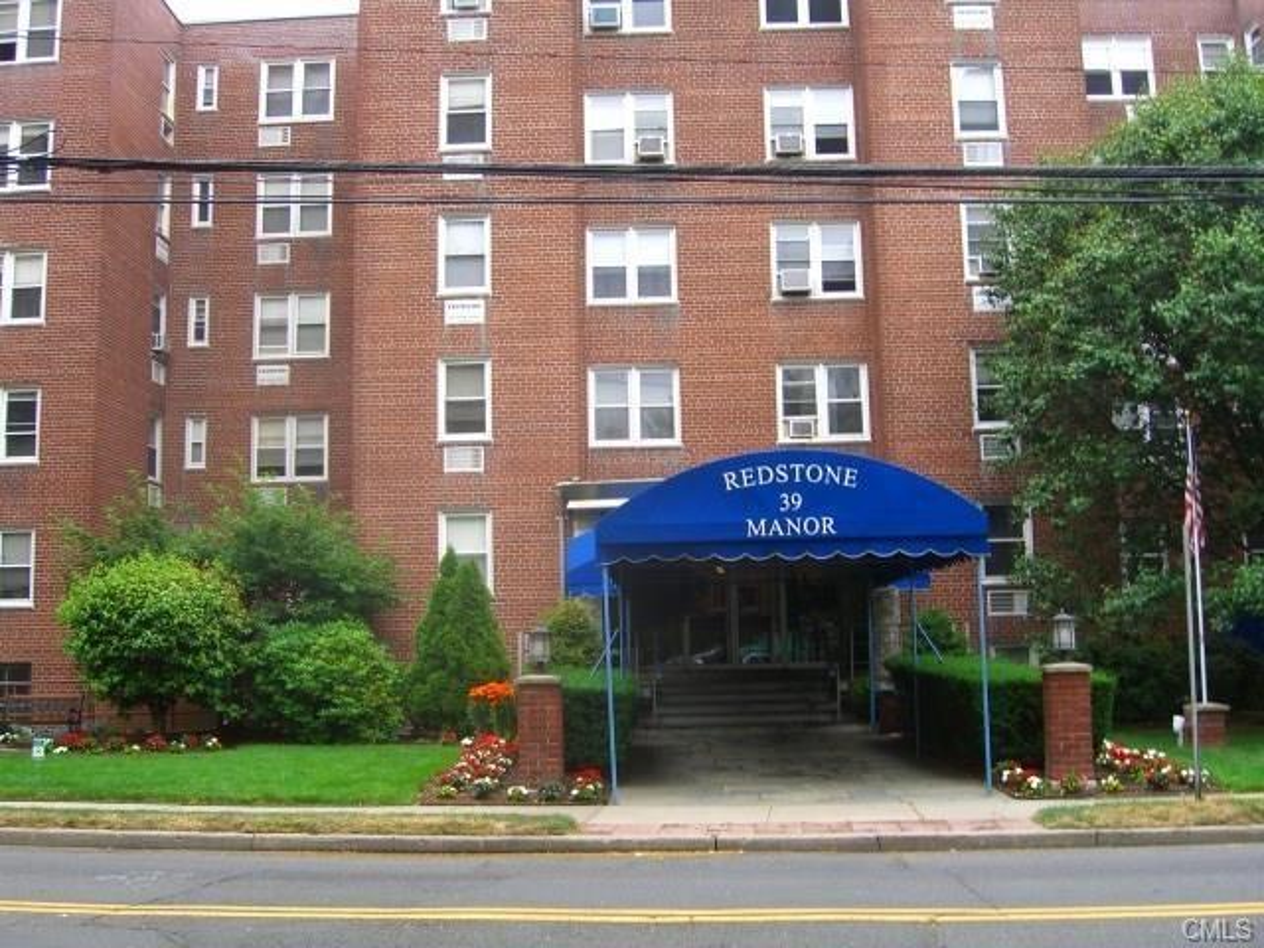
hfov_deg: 49.0
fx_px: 1388
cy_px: 474
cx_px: 632
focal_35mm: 38
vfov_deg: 37.7
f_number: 4
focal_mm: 7.9
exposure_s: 1/100
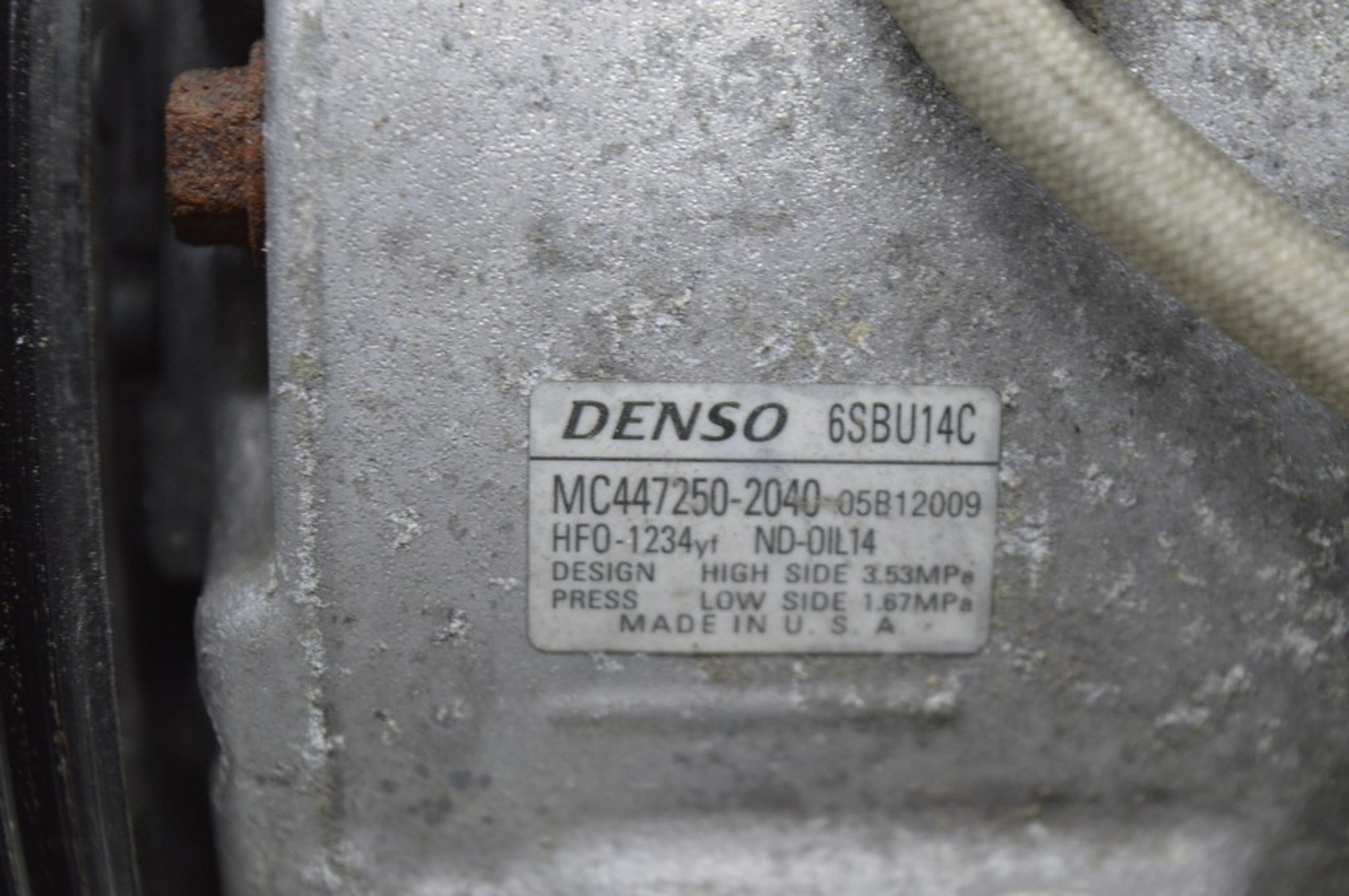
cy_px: 448
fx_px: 3089
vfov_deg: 16.5
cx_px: 674
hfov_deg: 24.6
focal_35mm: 82
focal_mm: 55
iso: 800
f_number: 5.6
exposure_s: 1/30
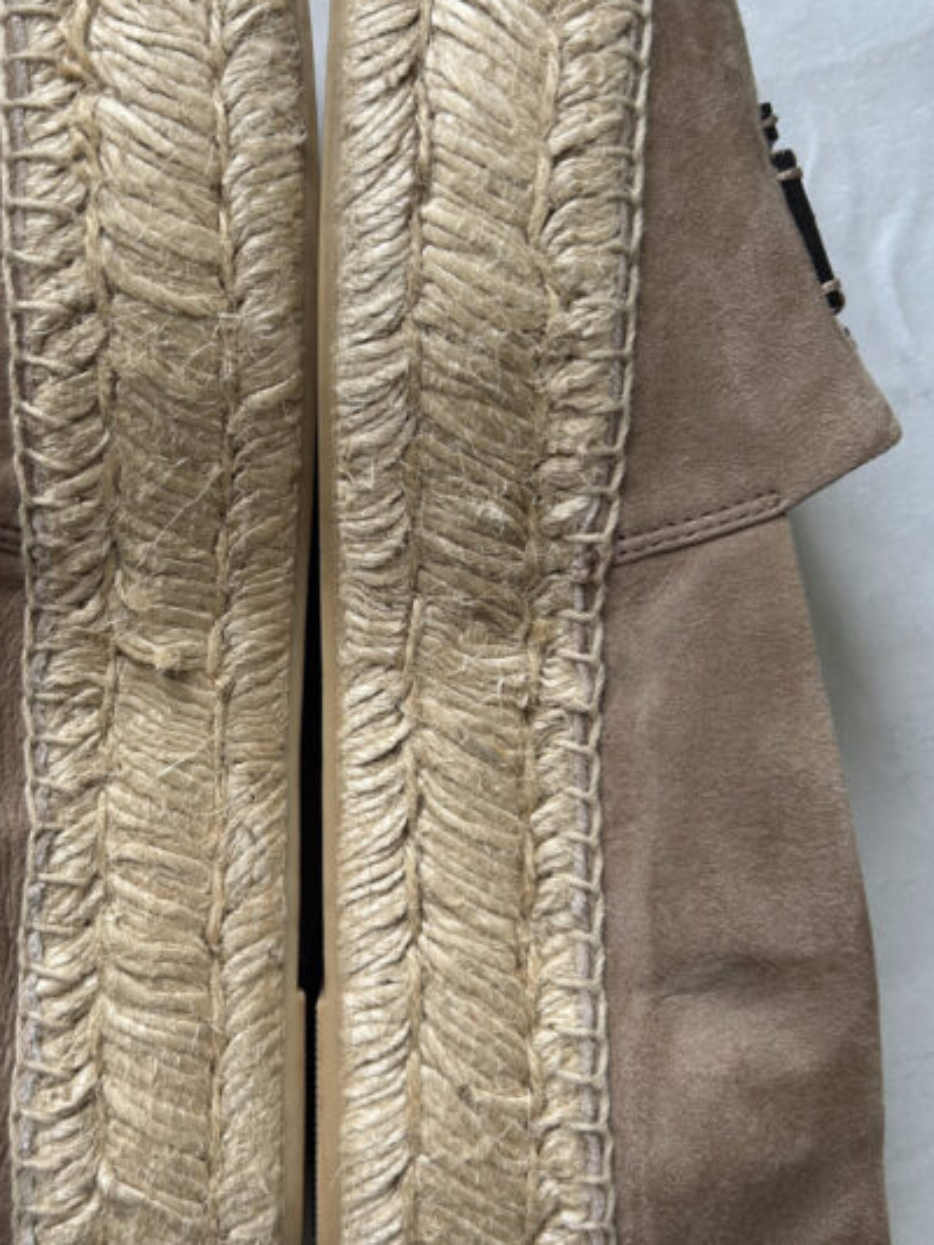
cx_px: 299
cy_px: 603
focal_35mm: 39
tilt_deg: -86.2
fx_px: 1402
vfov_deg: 47.8
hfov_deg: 36.4
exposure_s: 1/151
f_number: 1.5
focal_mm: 5.7
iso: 32
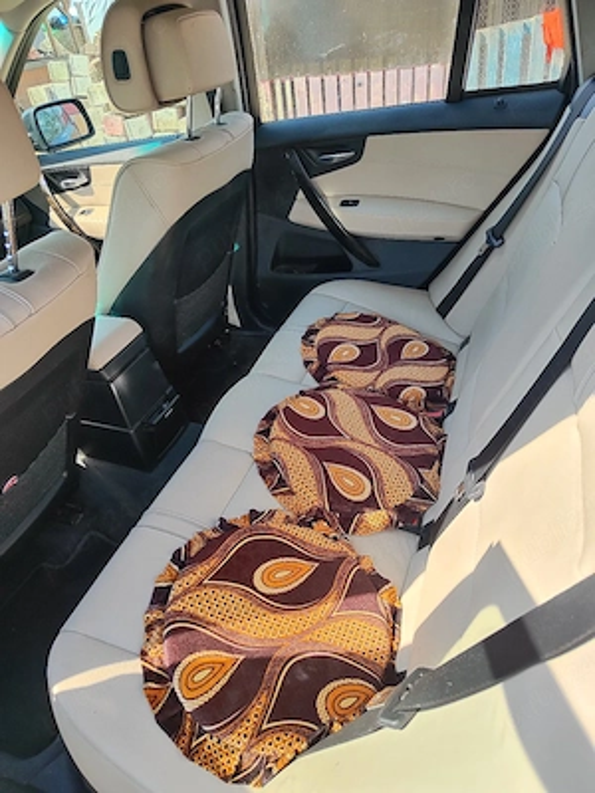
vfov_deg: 73.9
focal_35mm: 23
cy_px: 396
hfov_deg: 58.9
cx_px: 298
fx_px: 527
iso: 50
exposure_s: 1/128
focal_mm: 5.59
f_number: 1.88
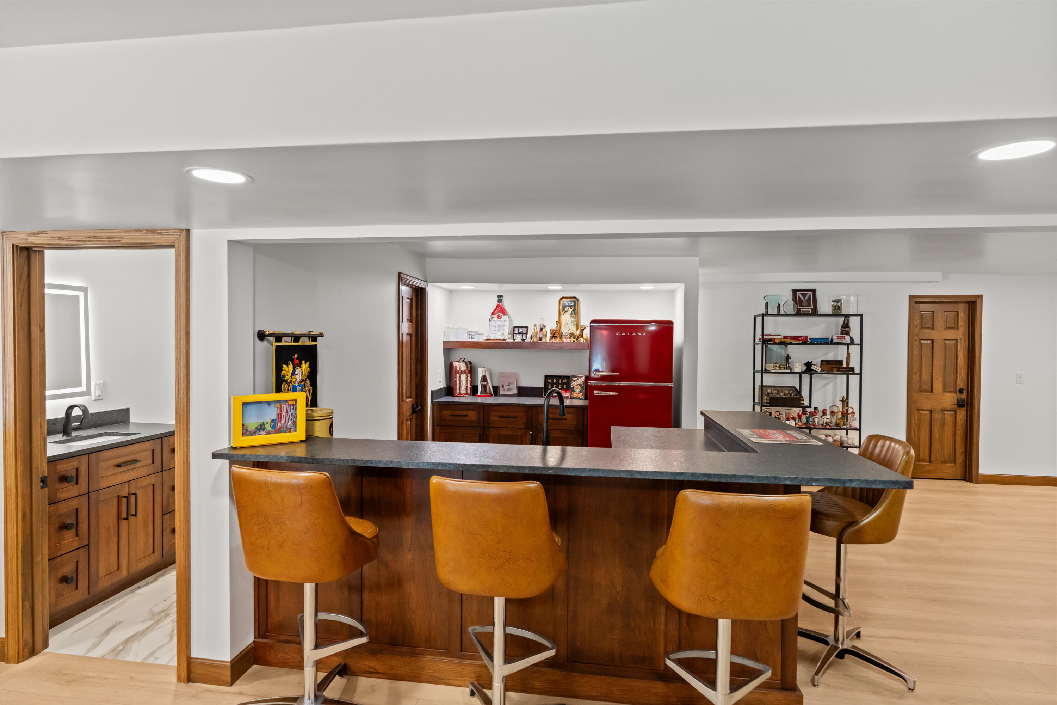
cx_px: 528
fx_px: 528
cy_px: 352
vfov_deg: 67.4
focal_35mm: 18
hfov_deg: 90.0
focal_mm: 18
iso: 2000
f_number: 5
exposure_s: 1/50
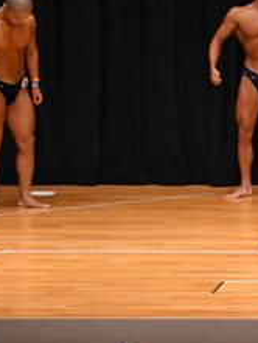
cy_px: 84
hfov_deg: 4.3
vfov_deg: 5.8
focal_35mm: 344
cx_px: 580
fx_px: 3415
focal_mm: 68
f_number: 5.6
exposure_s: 1/400
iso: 4000
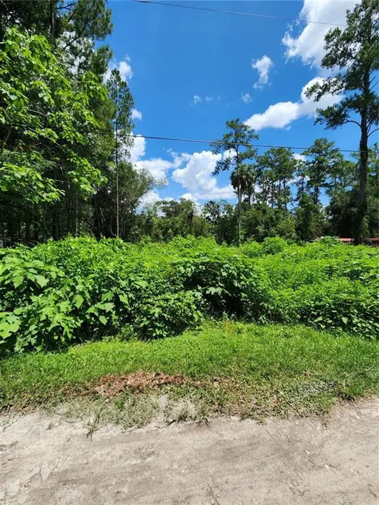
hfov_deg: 89.9
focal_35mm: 13
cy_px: 252
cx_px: 190
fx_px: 190
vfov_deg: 106.2
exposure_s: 1/1930
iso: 50
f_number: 2.2
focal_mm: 2.2
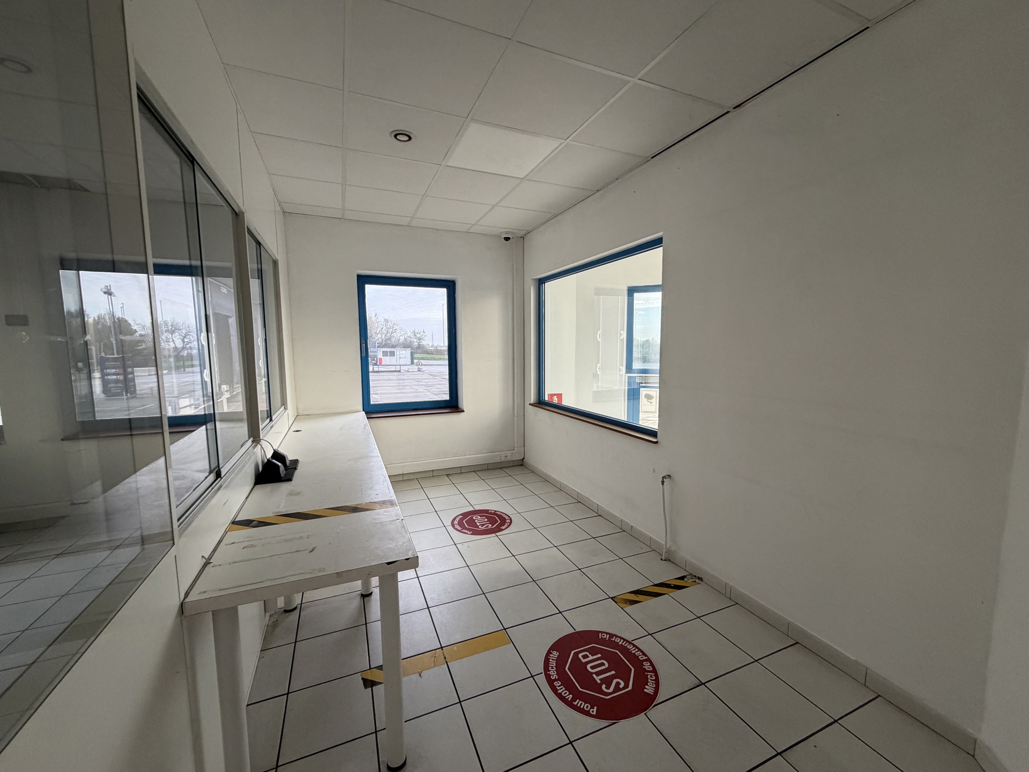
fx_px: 416
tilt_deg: -5.1
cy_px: 386
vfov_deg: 85.7
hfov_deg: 102.1
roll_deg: +1.1
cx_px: 514
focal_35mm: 14
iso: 250
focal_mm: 2.22
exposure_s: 1/121
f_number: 2.2
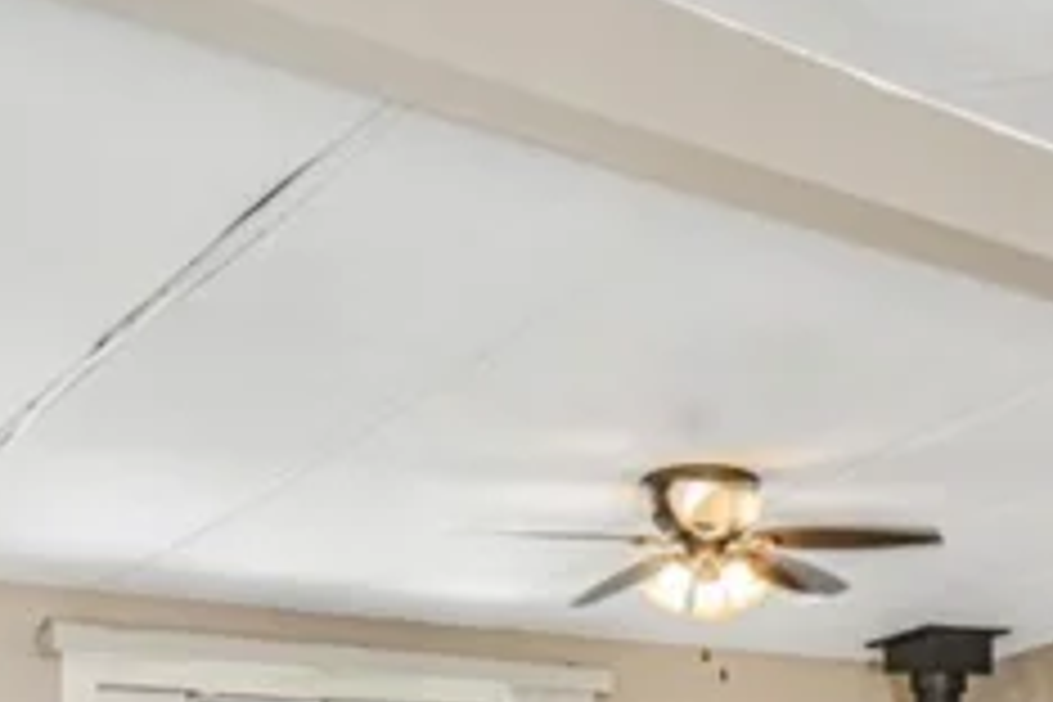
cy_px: 860
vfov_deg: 20.7
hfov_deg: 25.3
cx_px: 1559
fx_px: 1784
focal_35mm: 61
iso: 800
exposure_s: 1/125
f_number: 3.2
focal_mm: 17
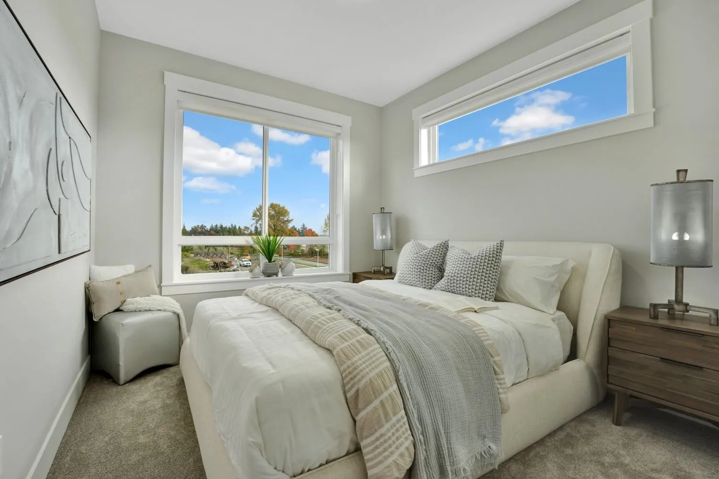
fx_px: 300
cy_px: 230
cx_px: 337
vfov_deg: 77.3
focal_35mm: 15
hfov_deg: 100.3
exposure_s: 1/100
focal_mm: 14
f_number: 8
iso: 400
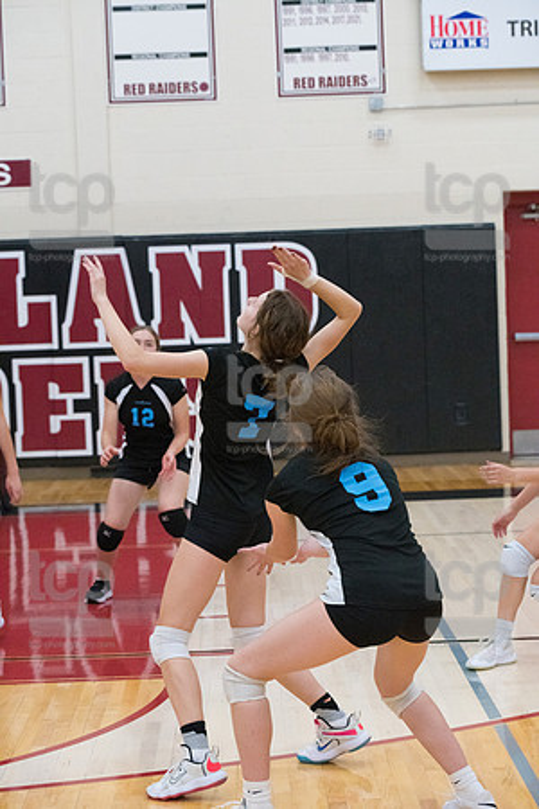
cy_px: 404
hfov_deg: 15.2
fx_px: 2021
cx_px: 270
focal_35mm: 90
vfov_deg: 22.6
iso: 6400
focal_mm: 90
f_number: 4.5
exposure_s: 1/1000
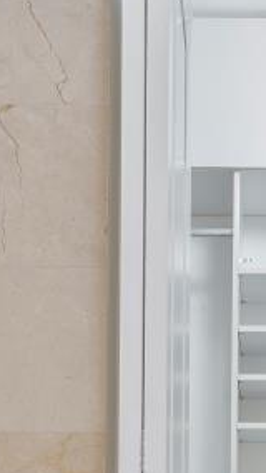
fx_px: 827
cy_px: 542
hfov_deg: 17.8
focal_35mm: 66
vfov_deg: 28.4
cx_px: 276
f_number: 10
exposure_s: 1/8
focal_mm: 18
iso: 640
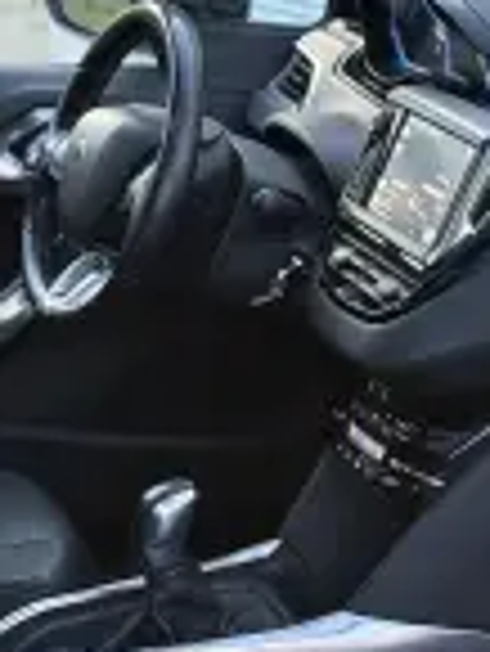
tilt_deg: -21.0
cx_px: 400
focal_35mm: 132
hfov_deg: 11.2
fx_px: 2488
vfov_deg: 14.8
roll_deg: -0.2
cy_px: 522
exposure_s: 1/40
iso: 400
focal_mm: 6.76
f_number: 1.78
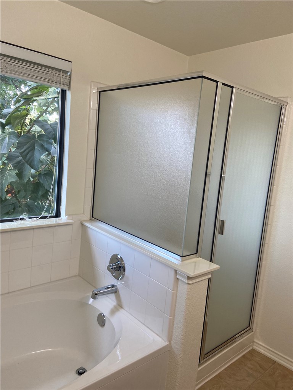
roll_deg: -4.2
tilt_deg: -7.7
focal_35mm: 26
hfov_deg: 53.1
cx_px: 146
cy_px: 195
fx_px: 293
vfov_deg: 67.3
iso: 125
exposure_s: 1/120
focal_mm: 4.25
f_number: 1.8
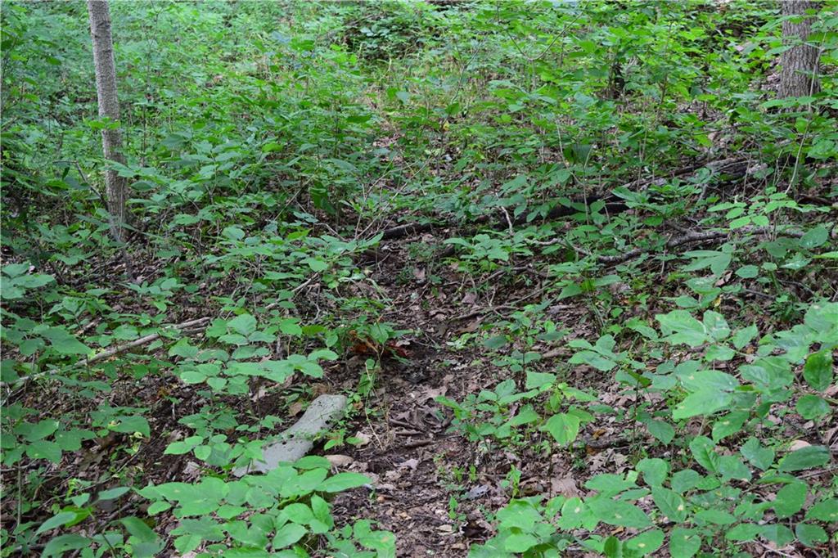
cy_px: 279
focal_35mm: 54
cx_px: 419
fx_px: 1257
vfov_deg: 25.0
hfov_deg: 36.9
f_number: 6.3
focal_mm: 36
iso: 400
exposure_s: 1/20
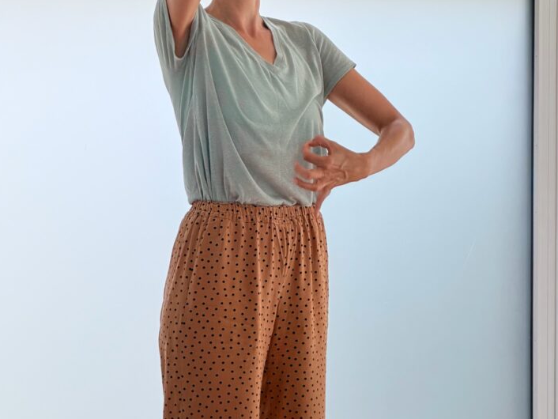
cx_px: 286
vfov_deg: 10.2
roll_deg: -0.1
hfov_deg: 13.6
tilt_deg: -3.2
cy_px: 182
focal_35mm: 145
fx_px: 2338
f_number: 2.8
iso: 50
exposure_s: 1/149
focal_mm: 16.89
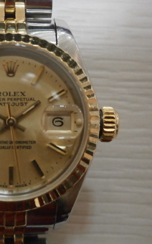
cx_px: 16
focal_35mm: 67
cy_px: 121
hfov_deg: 19.1
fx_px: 445
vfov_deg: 30.6
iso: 800
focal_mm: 8.3
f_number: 3.4
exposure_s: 1/80
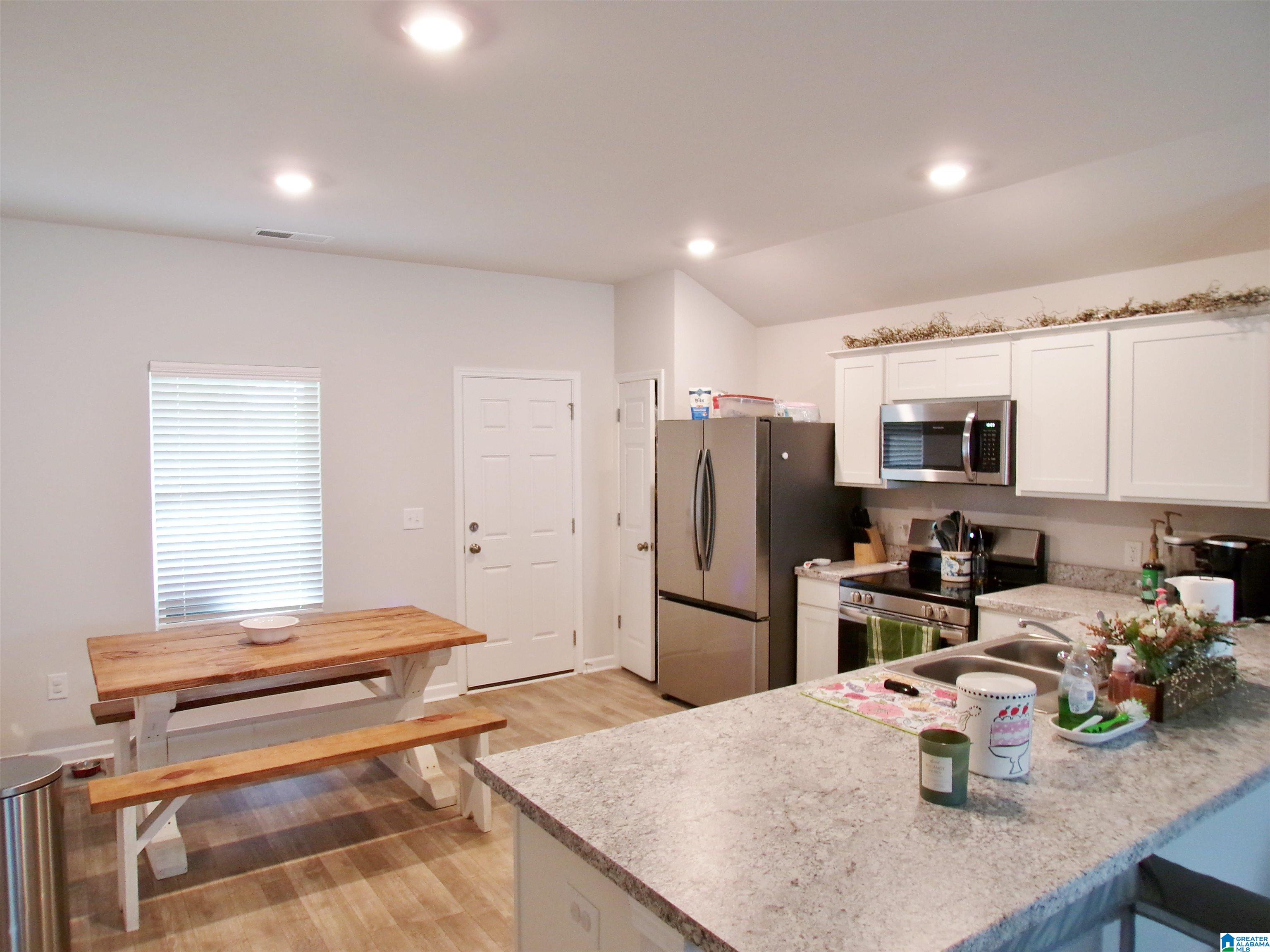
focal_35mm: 24
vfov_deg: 56.8
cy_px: 476
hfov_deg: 71.6
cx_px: 635
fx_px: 881
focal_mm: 4.3
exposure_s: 1/25
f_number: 3
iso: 200
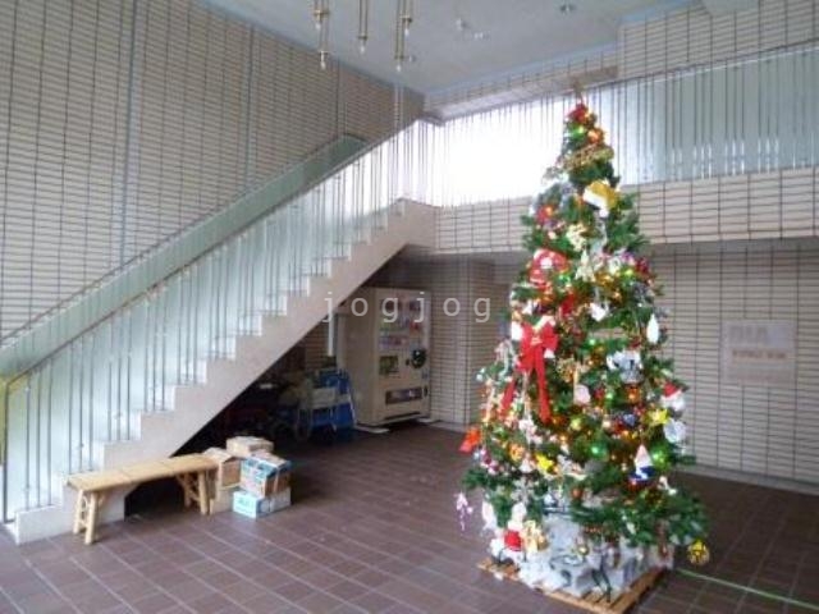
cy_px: 307
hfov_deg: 71.6
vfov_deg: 56.8
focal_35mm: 24
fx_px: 568
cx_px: 410
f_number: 2.2
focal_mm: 4.3
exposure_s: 1/10
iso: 400
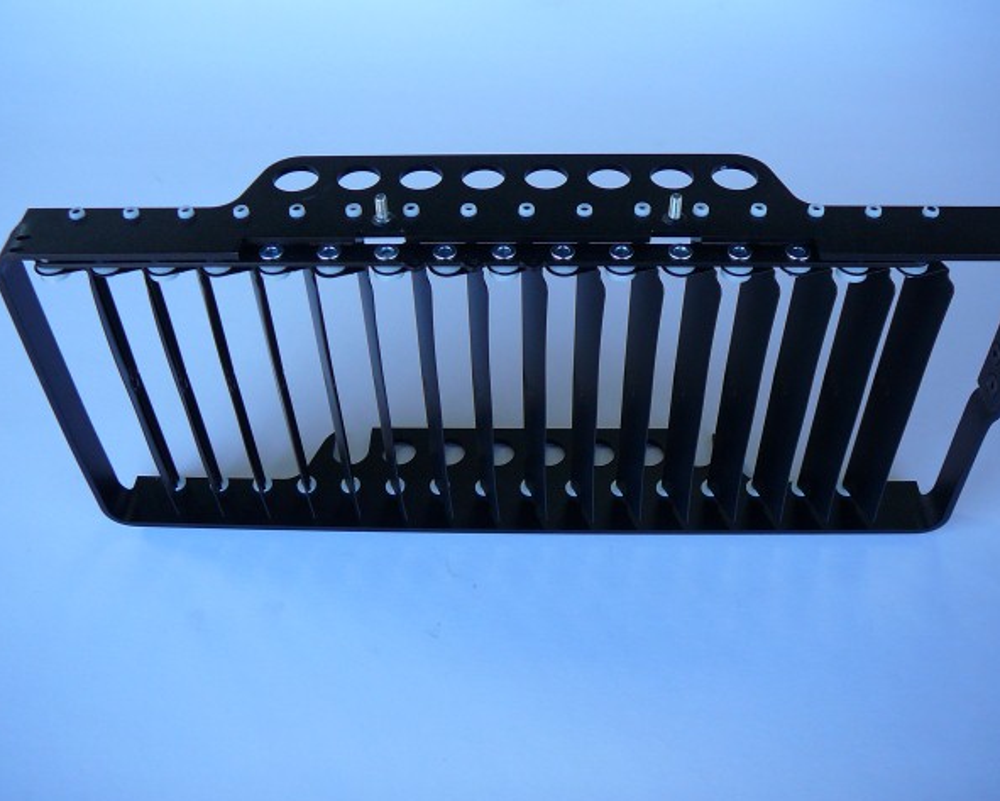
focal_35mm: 37
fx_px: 1095
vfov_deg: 40.1
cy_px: 403
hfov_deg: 49.1
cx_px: 526
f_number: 2.8
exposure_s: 1/125
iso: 80
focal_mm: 5.2
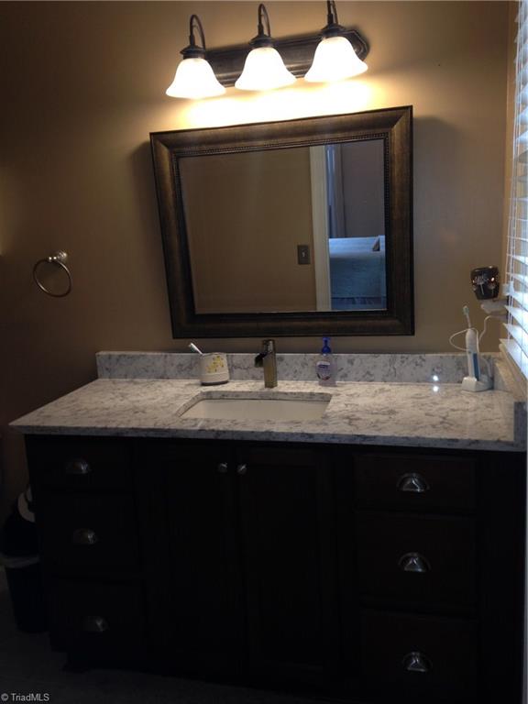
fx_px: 671
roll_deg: +2.2
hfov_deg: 42.9
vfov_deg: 55.4
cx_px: 264
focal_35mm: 33
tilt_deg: -11.9
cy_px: 352
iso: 50
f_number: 2.4
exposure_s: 1/20
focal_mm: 4.12
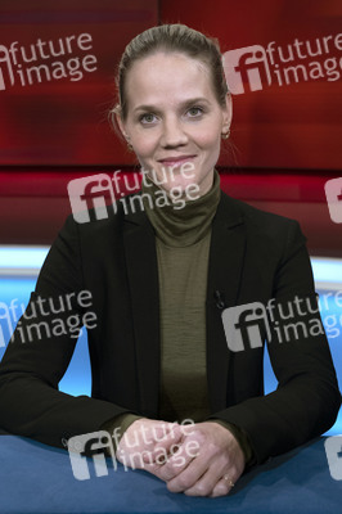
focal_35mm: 54
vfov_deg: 36.9
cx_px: 171
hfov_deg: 25.0
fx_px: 771
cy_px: 257
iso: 1600
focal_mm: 54
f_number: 5.6
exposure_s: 1/125
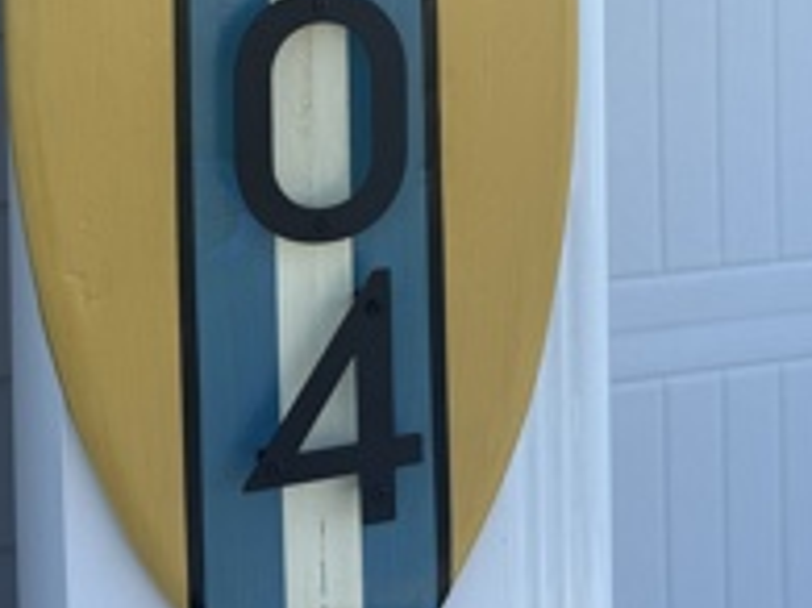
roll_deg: +1.1
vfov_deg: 18.9
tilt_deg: -2.5
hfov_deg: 26.3
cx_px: 462
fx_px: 1735
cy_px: -96
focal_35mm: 74
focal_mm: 6.76
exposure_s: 1/1230
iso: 80
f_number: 1.78
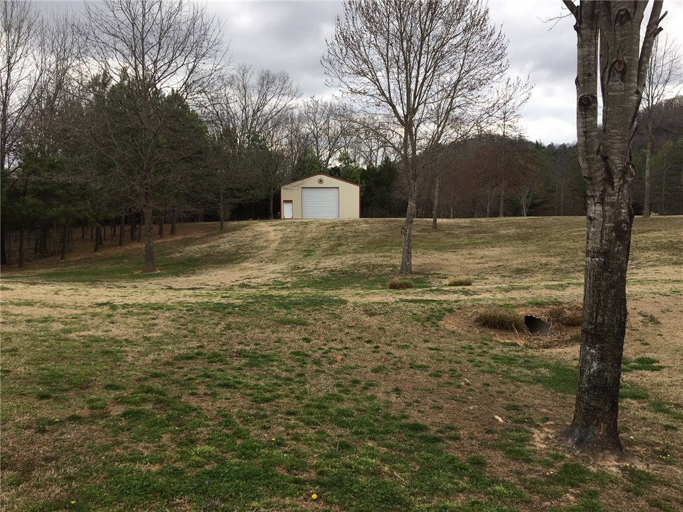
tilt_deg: -3.0
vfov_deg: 48.2
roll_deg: +0.3
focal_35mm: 29
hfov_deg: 61.7
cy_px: 256
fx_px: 572
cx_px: 342
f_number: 2.2
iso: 25
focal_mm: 4.15
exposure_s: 1/496
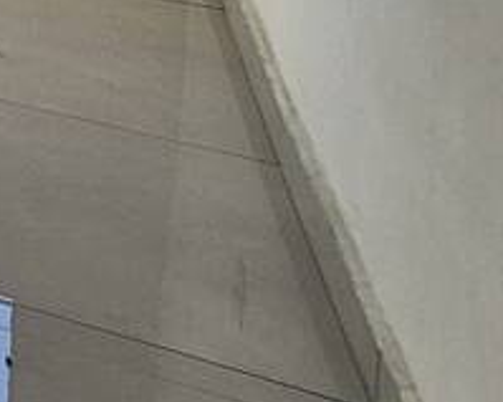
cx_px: -1213
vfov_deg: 13.2
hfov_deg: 9.9
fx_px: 1369
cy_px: -518
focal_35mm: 92
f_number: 2.2
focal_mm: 2.2
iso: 50
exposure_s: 1/516
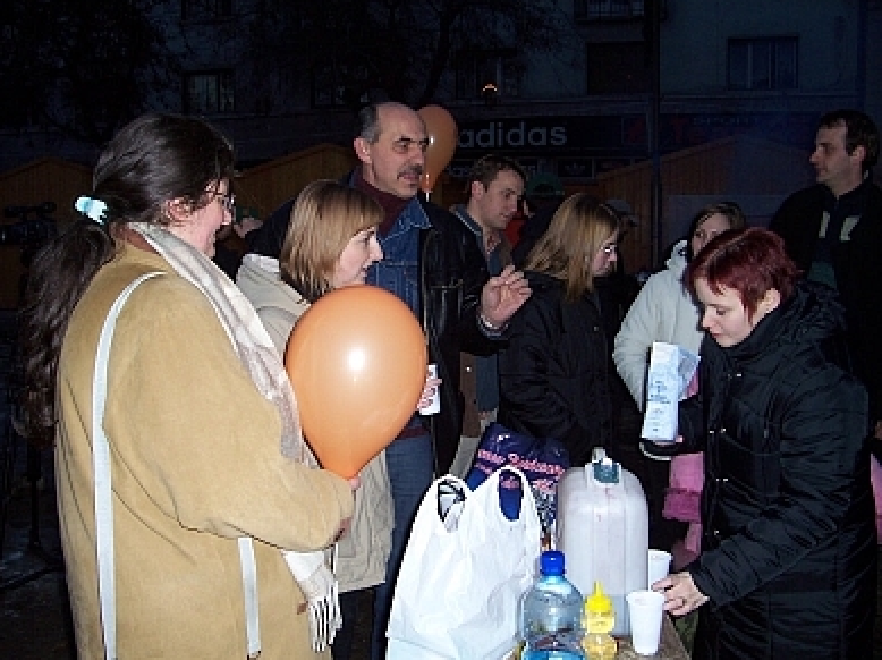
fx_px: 891
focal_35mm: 35
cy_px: 329
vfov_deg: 40.6
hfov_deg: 52.7
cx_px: 431
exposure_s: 1/60
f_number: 2.7
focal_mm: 5.6
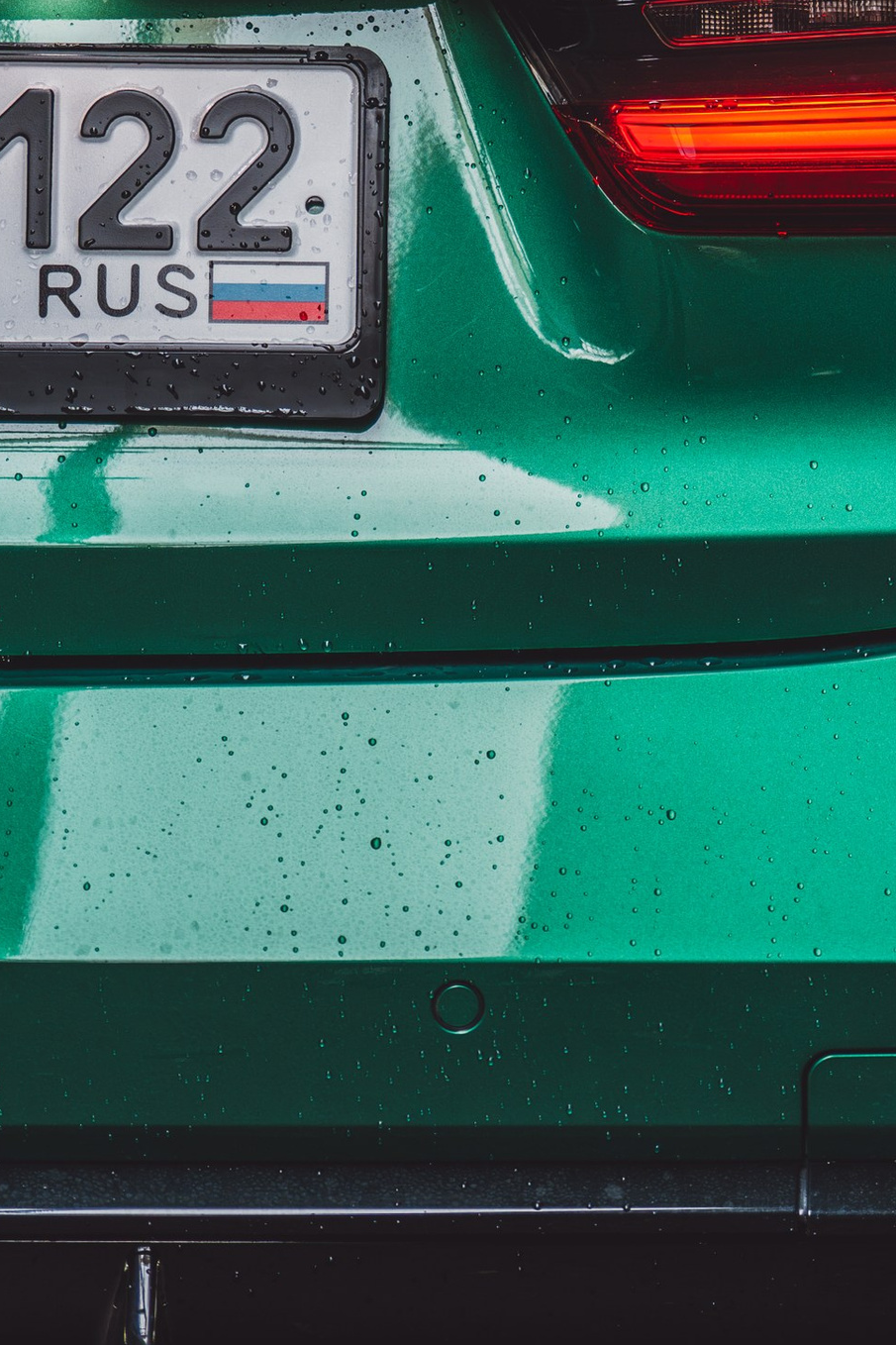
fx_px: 7393
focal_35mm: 198
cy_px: 455
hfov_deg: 6.9
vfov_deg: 10.4
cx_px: 1168
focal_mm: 70
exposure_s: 1/50
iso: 320
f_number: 2.8
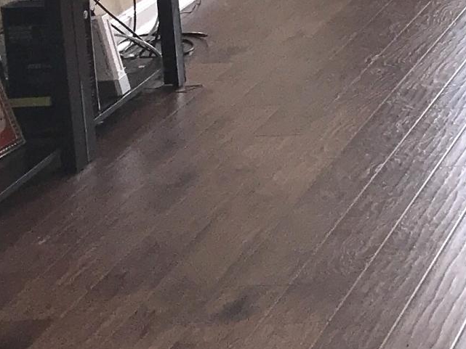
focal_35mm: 131
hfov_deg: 12.8
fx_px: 1764
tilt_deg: -8.5
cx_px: 984
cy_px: -218
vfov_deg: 10.8
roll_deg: +1.2
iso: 25
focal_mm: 3.99
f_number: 1.8
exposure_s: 1/40
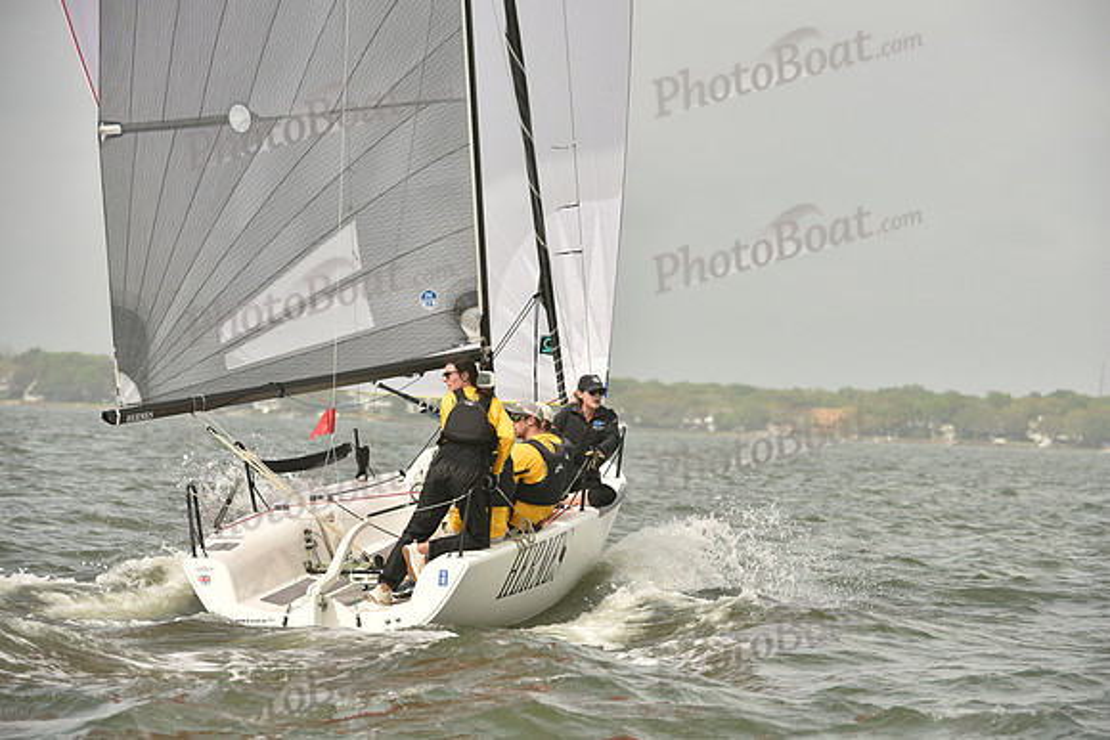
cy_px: 370
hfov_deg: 10.3
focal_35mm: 200
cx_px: 555
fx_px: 6168
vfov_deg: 6.9
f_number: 7.1
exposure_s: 1/1250
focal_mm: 200
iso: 320
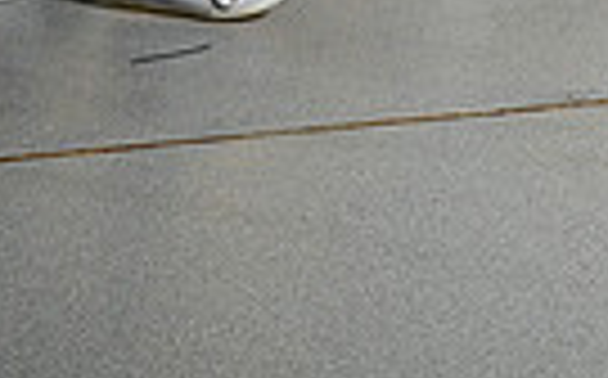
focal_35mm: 129
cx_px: 482
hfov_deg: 16.1
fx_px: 2135
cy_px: -508
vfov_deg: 9.2
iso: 500
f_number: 7.1
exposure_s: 1/200
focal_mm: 38
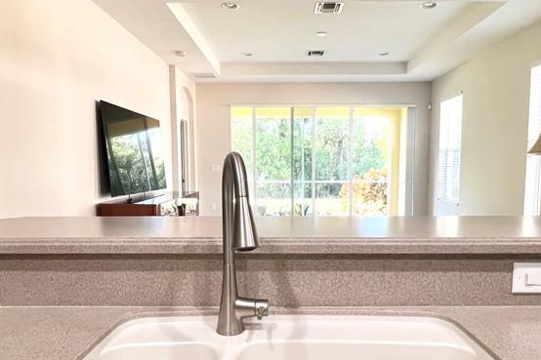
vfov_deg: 51.2
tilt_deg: -5.3
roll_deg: +0.2
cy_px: 196
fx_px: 376
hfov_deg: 71.5
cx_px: 281
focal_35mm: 25
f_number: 1.8
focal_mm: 1.57
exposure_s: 1/120
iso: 200
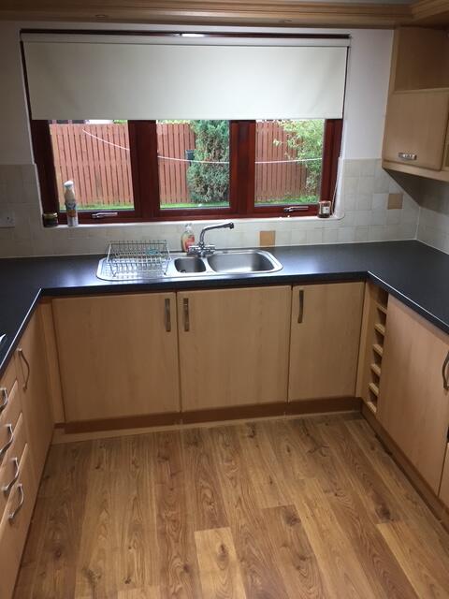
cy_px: 300
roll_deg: +0.9
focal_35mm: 29
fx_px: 502
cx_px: 224
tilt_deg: -19.1
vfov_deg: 61.7
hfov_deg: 48.2
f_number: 2.2
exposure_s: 1/33
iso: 100
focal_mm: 4.15
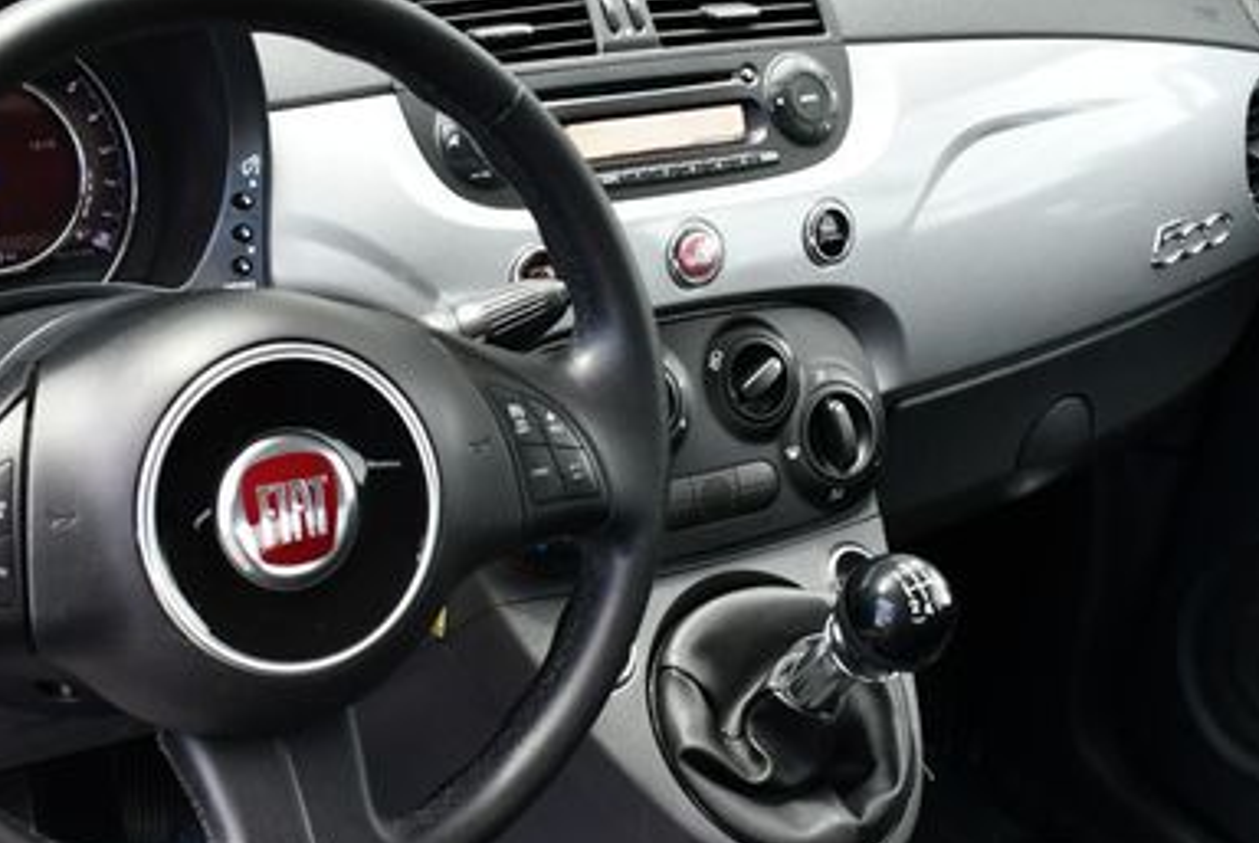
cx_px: 338
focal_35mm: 60
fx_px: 2101
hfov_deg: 32.8
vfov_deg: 22.6
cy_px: 512
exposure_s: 1/250
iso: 400
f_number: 5
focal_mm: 18
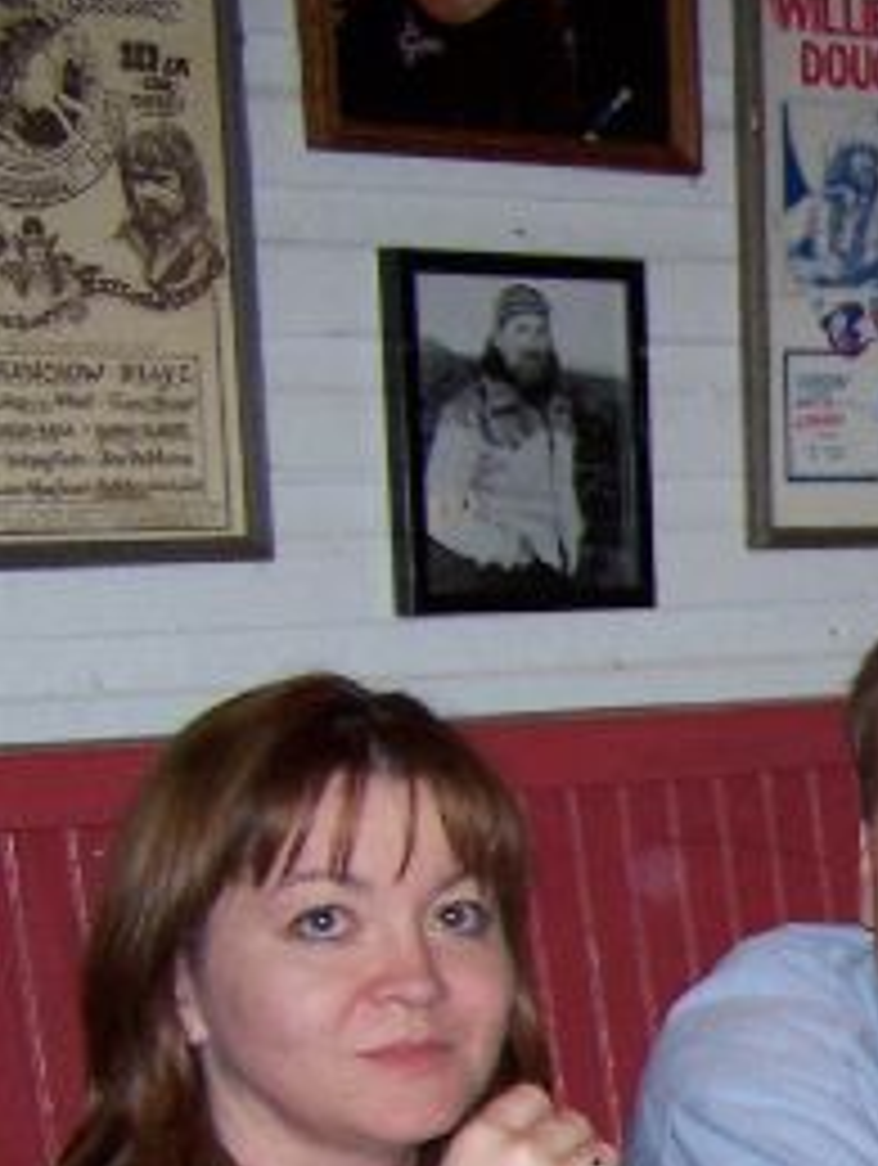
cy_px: 1216
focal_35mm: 116
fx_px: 3913
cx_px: 1779
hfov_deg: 11.5
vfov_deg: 16.5
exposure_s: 1/60
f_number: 2.8
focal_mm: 6.3
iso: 140
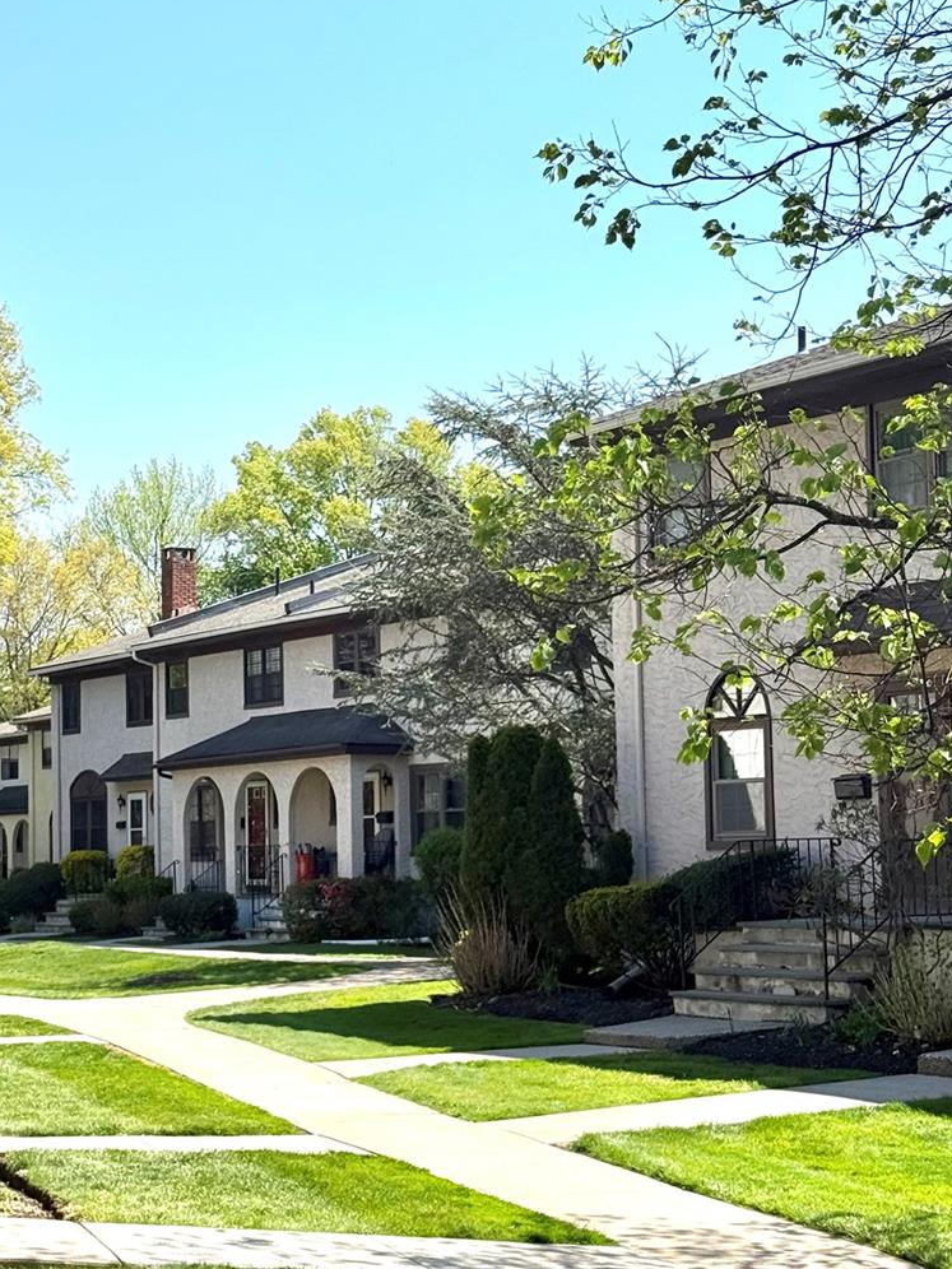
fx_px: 2714
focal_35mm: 74
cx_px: 223
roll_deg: +0.1
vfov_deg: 26.3
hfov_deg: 19.7
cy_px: 637
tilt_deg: +4.6
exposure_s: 1/5208
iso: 64
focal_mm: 6.76
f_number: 1.78
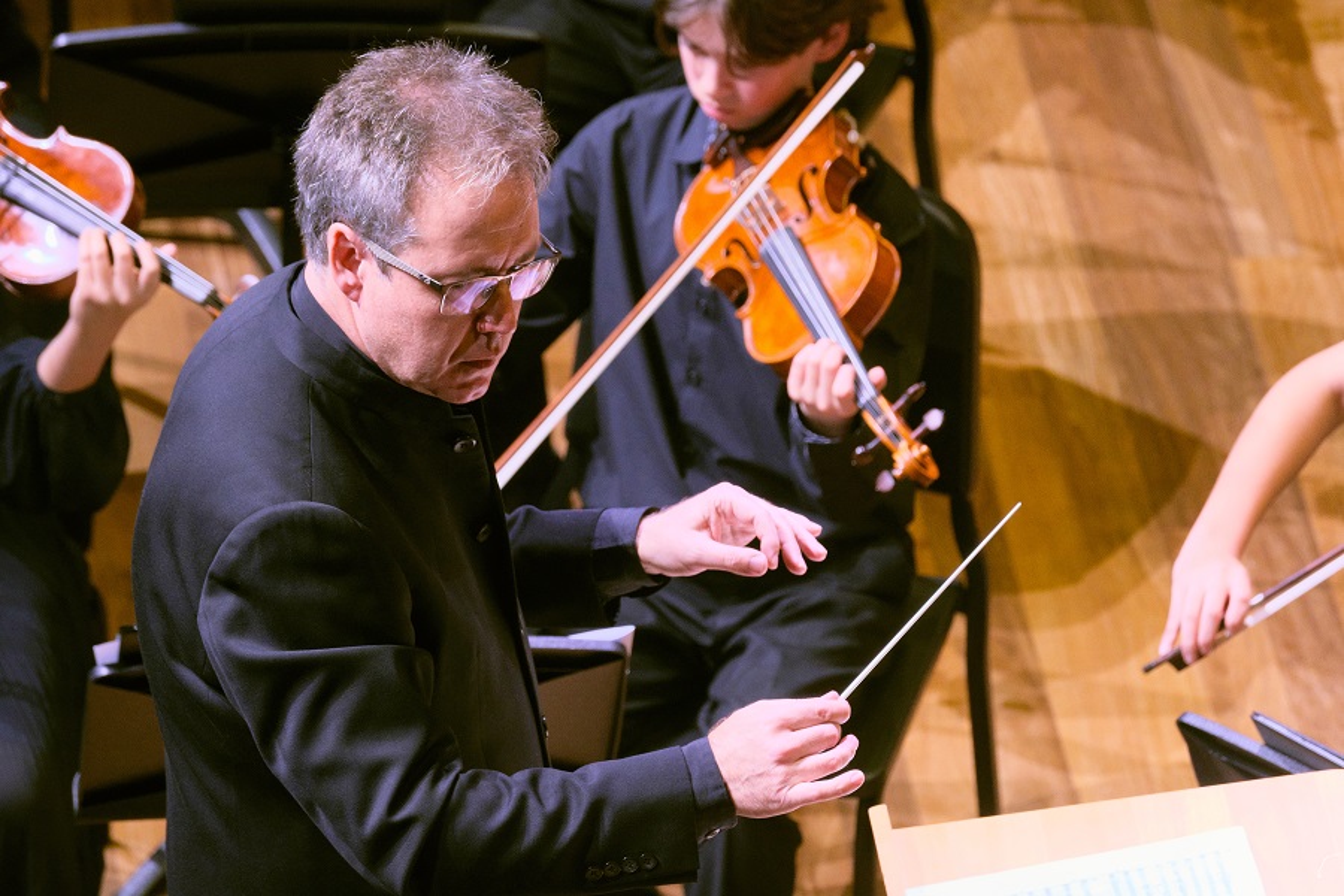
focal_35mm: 317
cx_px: 672
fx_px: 11834
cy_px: 448
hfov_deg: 6.5
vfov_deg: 4.3
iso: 6400
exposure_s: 1/100
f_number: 6.4
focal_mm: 211
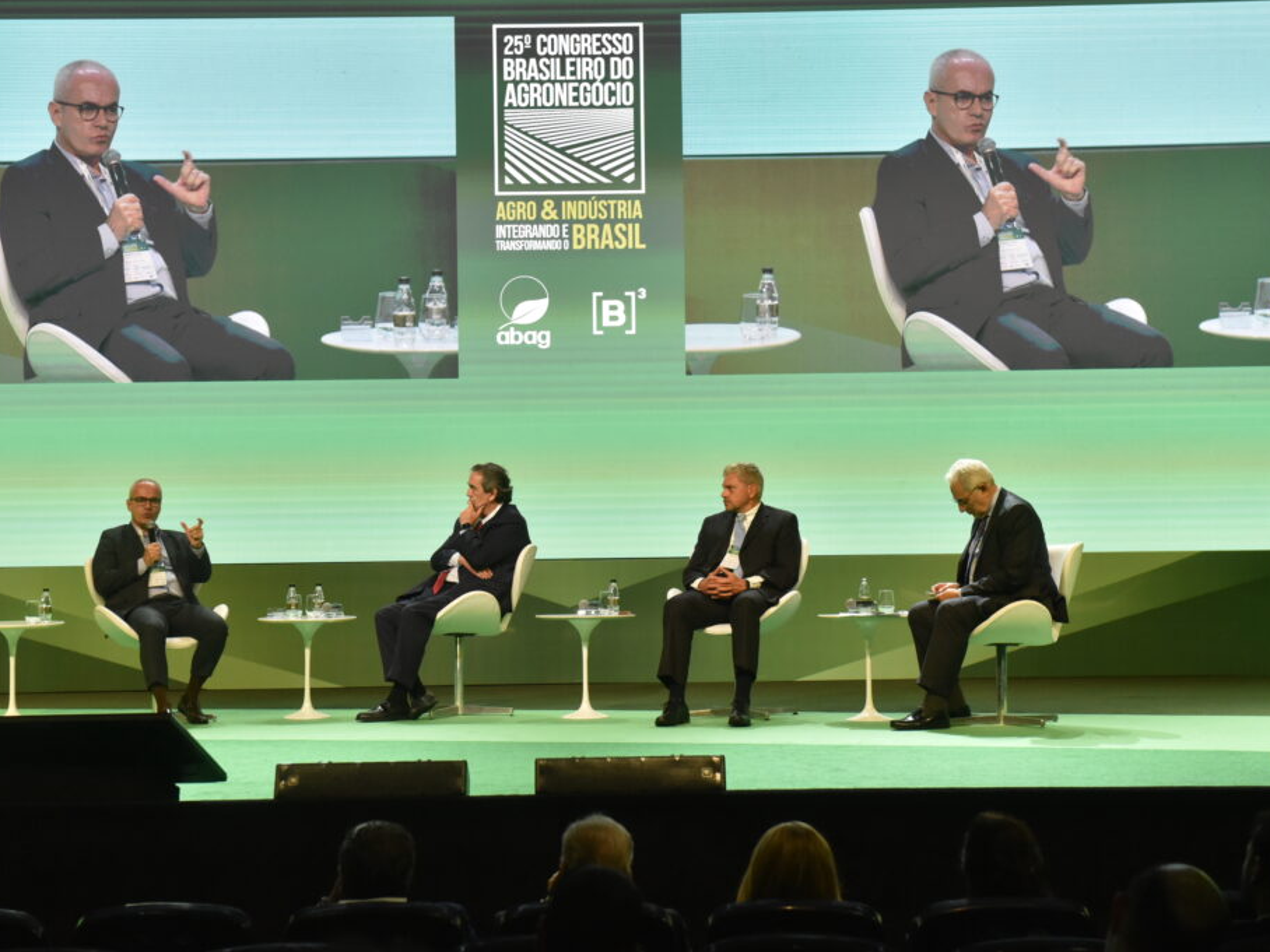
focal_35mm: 64
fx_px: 2348
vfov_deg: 22.9
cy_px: 450
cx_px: 630
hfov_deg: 30.3
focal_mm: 56
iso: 3200
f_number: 5
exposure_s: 1/200
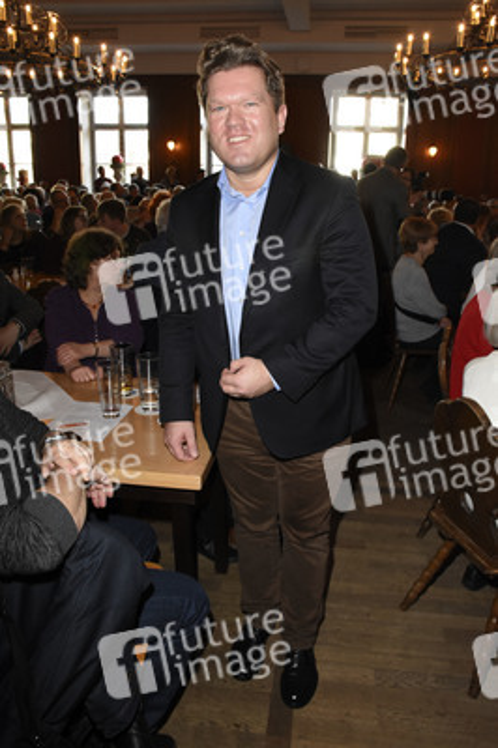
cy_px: 374
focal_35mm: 30
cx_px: 249
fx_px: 624
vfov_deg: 62.0
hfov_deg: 43.5
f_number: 6.3
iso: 1600
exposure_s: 1/60
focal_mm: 20
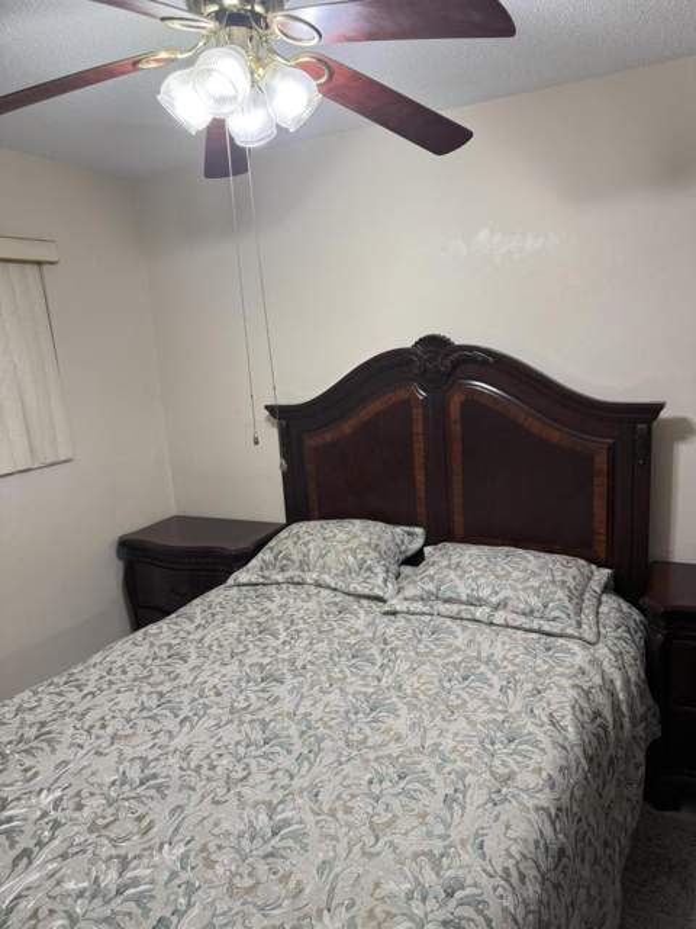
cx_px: 348
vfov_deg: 71.6
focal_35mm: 24
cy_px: 464
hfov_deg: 56.8
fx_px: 643
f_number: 1.78
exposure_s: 1/120
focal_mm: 6.76
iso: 200
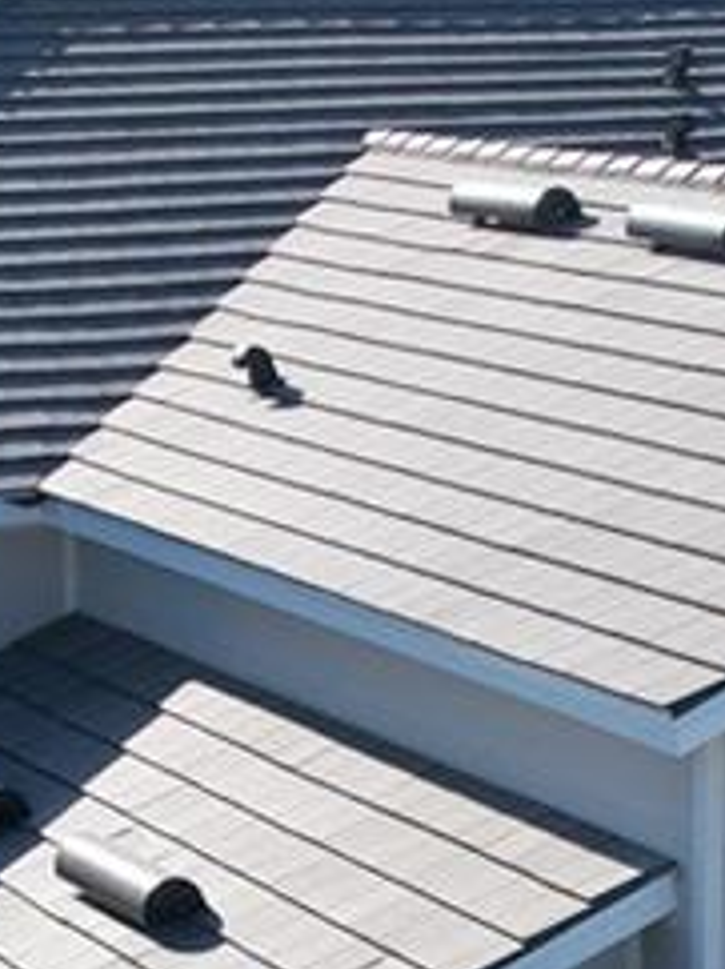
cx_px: 453
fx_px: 3916
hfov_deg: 10.6
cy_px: 821
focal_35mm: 140
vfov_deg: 14.0
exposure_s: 1/1500
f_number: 2.8
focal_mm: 8.38
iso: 100
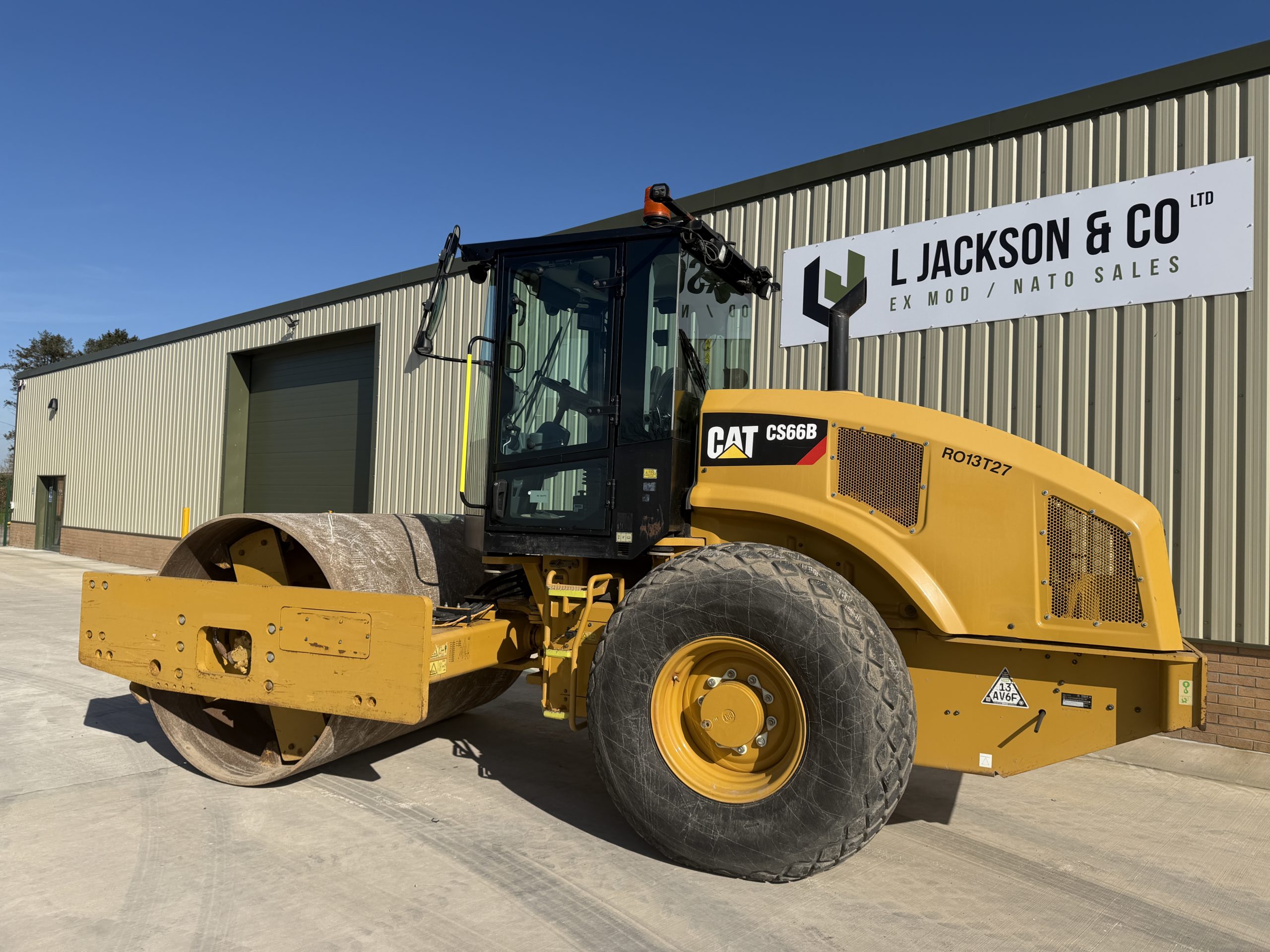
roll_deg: -1.8
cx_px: 635
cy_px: 476
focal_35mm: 24
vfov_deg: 56.8
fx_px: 881
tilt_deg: +2.4
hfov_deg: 71.6
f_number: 1.78
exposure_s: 1/6711
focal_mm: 6.76
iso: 80
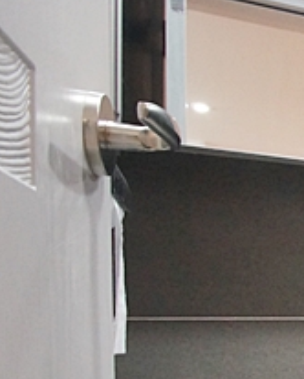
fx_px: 672
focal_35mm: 60
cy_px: 328
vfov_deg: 30.4
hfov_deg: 15.5
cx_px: 705
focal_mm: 11
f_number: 7.1
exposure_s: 1/25
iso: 1600
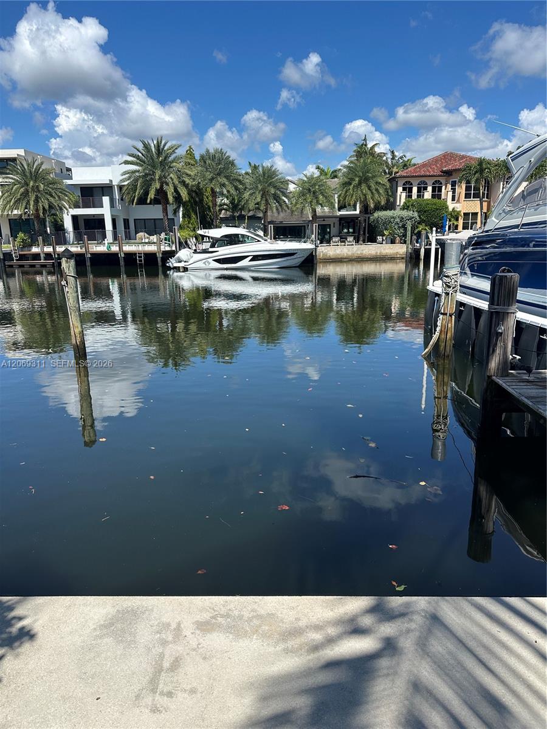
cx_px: 274
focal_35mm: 24
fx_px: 506
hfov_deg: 56.8
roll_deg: -0.2
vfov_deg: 71.6
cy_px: 364
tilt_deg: -15.0
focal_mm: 6.86
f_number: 1.78
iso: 80
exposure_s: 1/4184
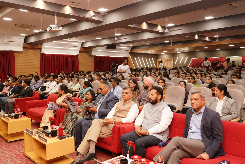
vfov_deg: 42.3
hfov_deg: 60.3
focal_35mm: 31
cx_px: 122
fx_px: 211
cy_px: 82
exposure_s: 1/200
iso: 2500
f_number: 5
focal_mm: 31
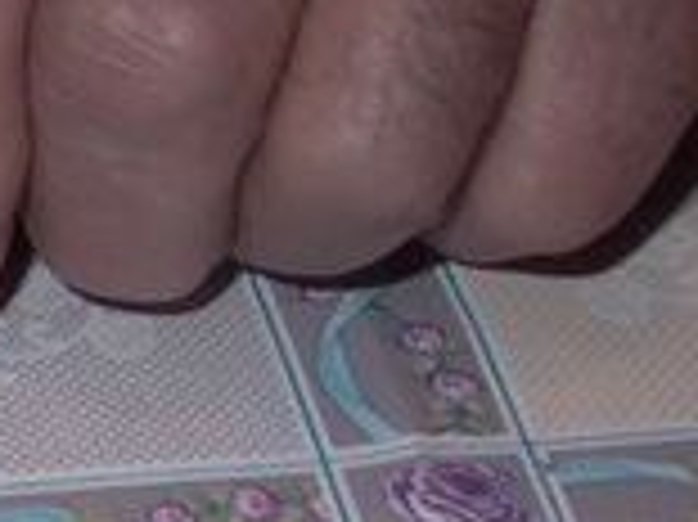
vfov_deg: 9.4
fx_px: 3163
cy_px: 320
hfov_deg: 11.6
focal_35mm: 157
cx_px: -563
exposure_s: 1/64.2
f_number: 4.2
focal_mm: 8.19
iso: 100
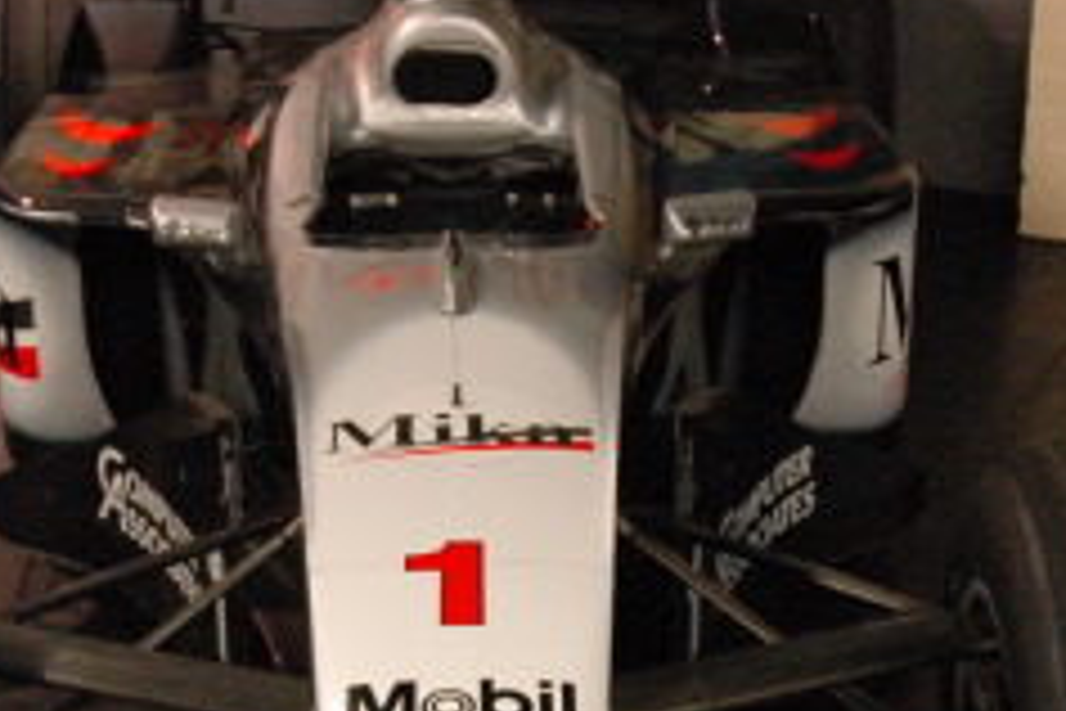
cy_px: 574
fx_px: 2635
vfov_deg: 15.3
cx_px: 477
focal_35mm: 89
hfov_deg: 22.9
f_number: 3.8
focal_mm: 22
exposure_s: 1/60
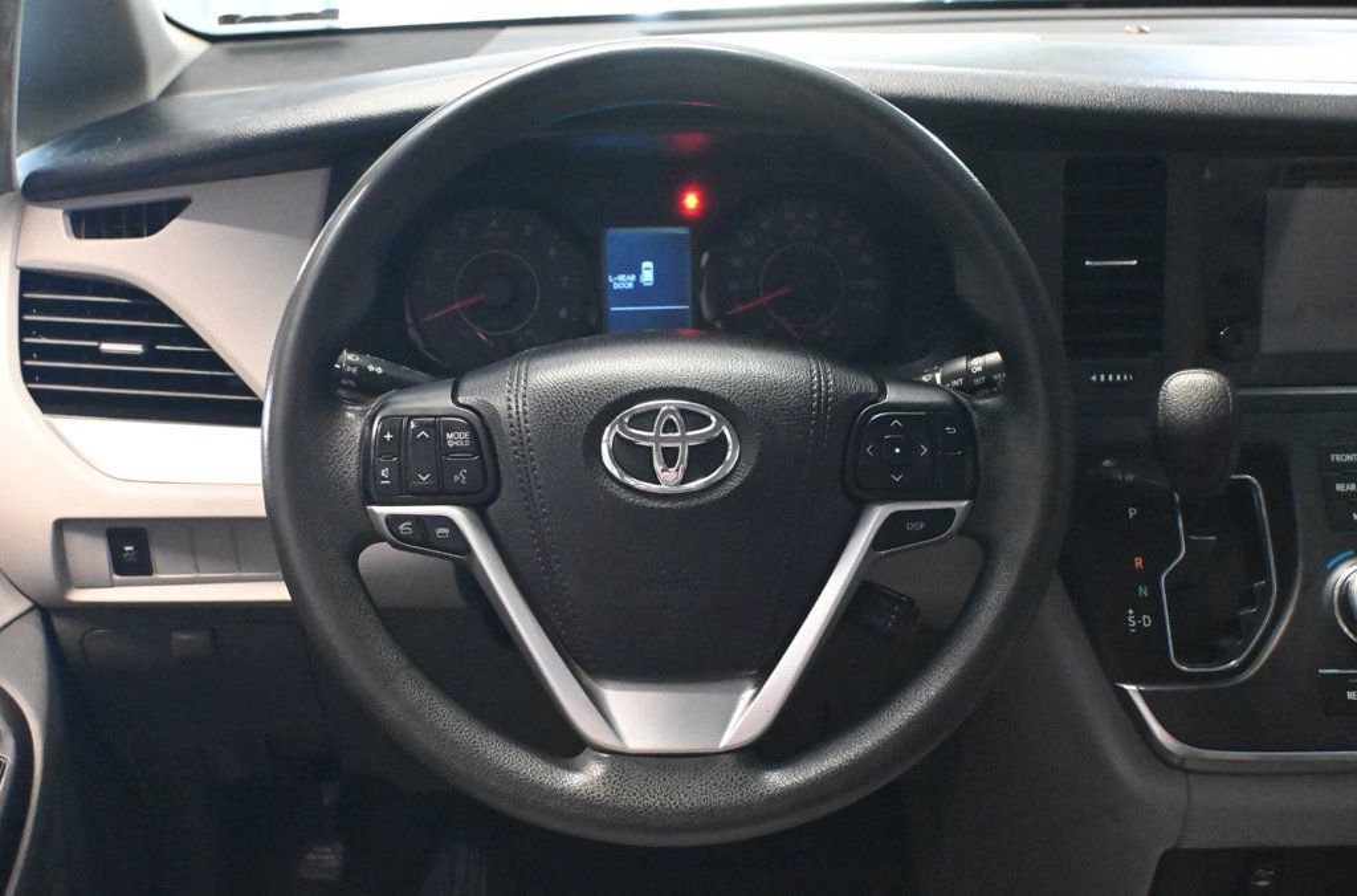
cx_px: 678
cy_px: 448
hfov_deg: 49.7
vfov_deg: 34.0
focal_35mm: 39
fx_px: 1466
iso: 12800
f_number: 4.5
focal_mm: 26
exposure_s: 1/60
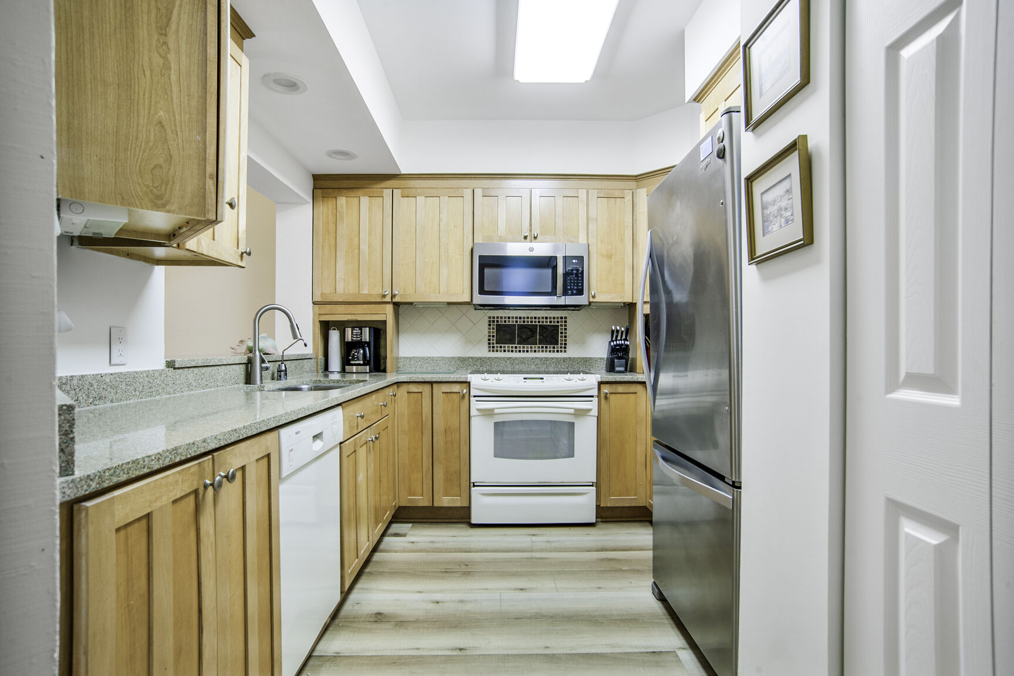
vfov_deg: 67.4
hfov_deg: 90.0
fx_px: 507
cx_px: 507
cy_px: 338
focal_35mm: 18
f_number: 11
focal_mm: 18
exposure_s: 1/5
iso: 400
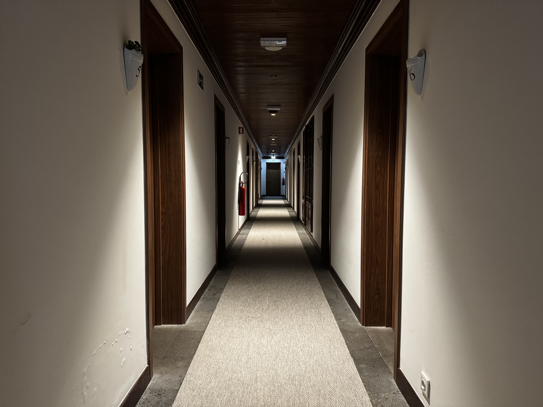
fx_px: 376
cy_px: 204
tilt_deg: -5.0
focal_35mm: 24
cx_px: 272
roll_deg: -0.5
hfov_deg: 71.6
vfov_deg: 56.8
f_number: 1.78
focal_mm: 6.76
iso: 800
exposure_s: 1/33
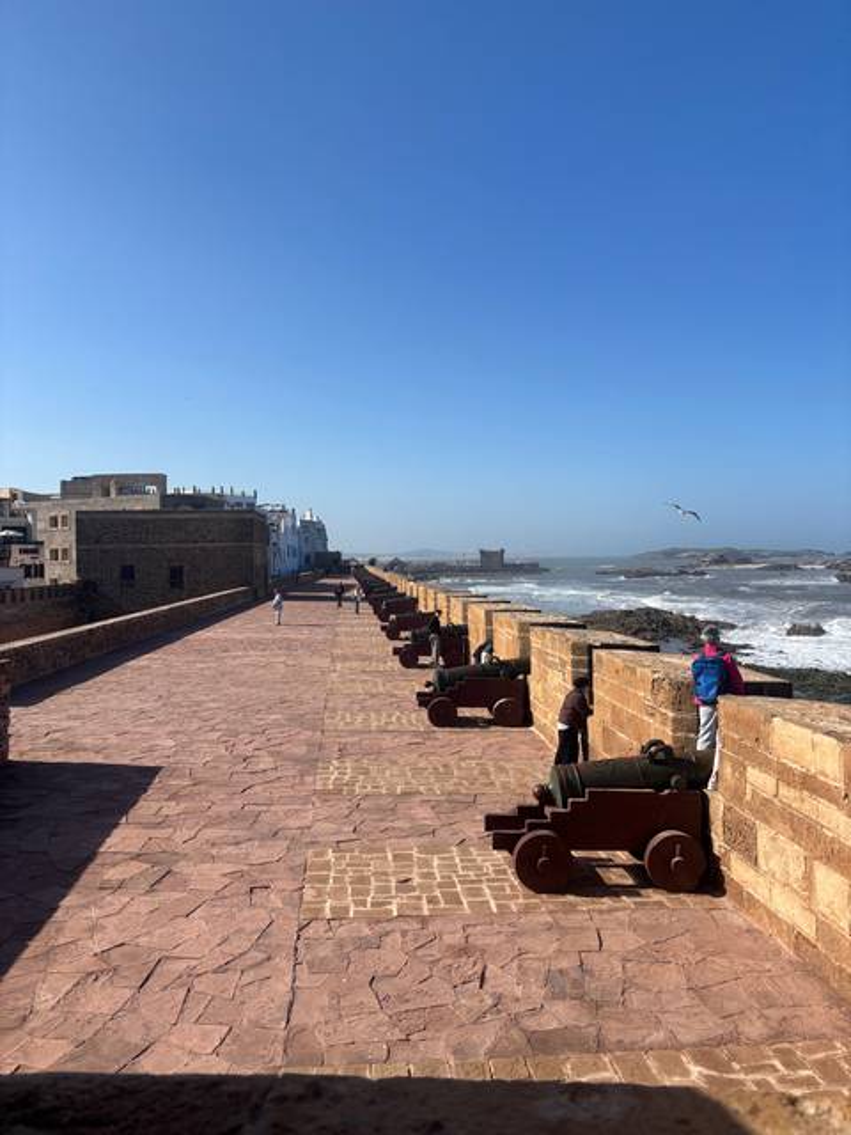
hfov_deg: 53.1
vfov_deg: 67.3
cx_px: 426
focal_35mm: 26
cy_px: 568
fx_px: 852
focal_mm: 5.96
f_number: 1.6
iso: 50
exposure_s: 1/3937
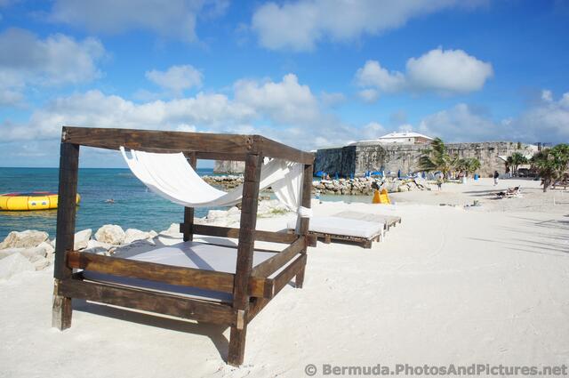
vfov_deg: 53.0
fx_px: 379
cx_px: 284
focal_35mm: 24
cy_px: 189
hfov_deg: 73.8
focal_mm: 16
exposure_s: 1/500
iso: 200
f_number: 13
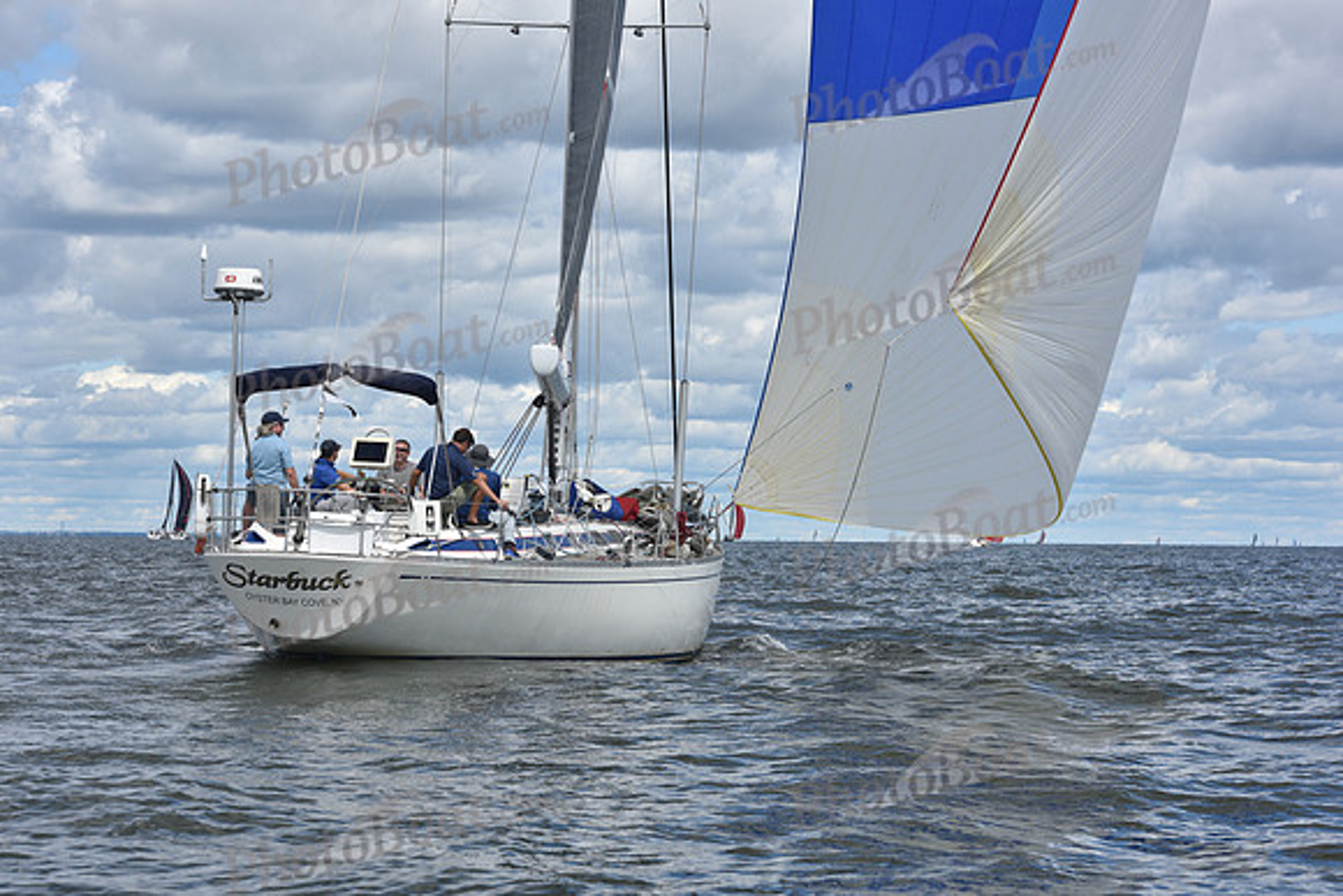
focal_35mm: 100
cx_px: 672
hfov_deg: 20.4
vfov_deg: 13.7
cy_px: 448
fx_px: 3731
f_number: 10
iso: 250
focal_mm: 100
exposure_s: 1/800
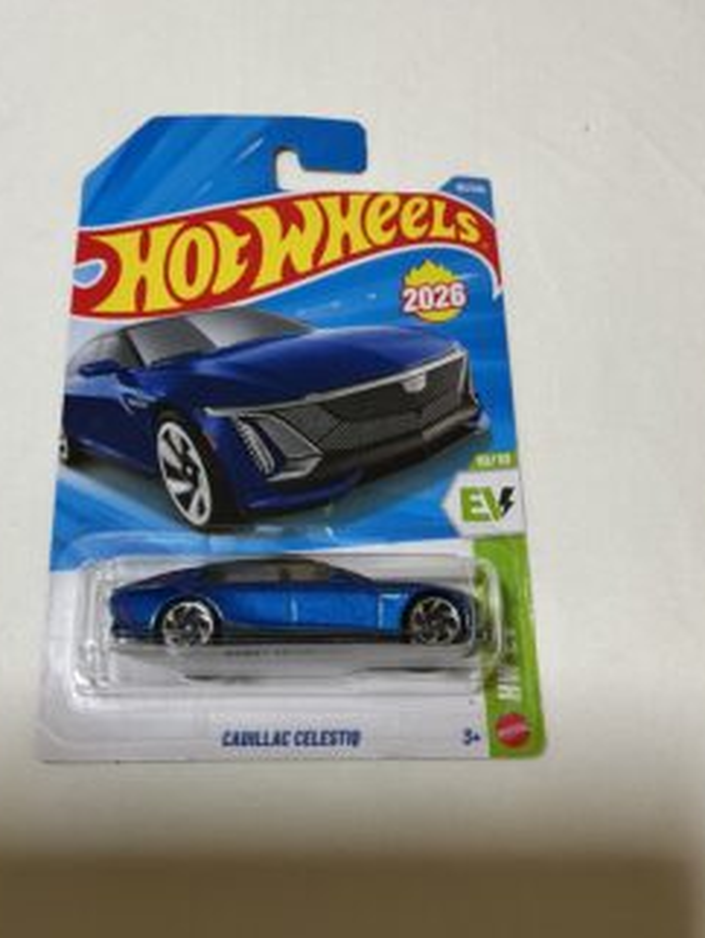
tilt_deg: -70.4
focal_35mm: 36
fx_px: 976
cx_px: 300
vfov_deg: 51.3
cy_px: 457
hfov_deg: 39.6
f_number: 1.8
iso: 100
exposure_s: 1/60
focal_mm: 3
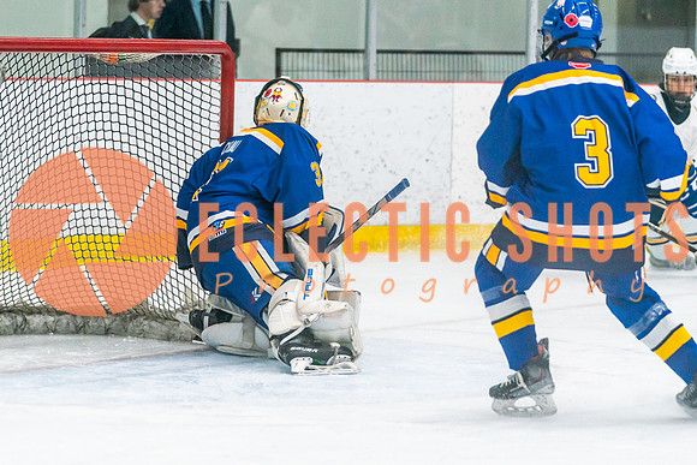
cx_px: 257
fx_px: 3899
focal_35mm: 201
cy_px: 232
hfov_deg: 10.2
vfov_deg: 6.8
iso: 3200
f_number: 2.8
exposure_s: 1/1250
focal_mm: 116
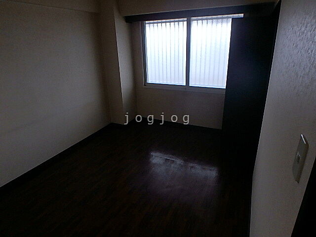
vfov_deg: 63.4
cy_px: 118
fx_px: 192
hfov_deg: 79.0
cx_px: 158
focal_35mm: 21
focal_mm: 3.7
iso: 200
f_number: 3.5
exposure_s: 1/50
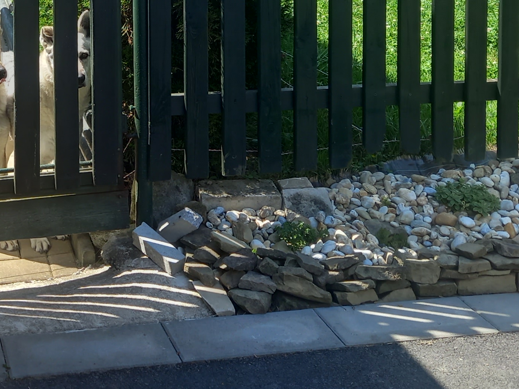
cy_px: -73
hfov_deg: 26.3
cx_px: 75
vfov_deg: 19.3
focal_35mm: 72
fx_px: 1080
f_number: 2
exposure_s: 1/211
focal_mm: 4.6
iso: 25
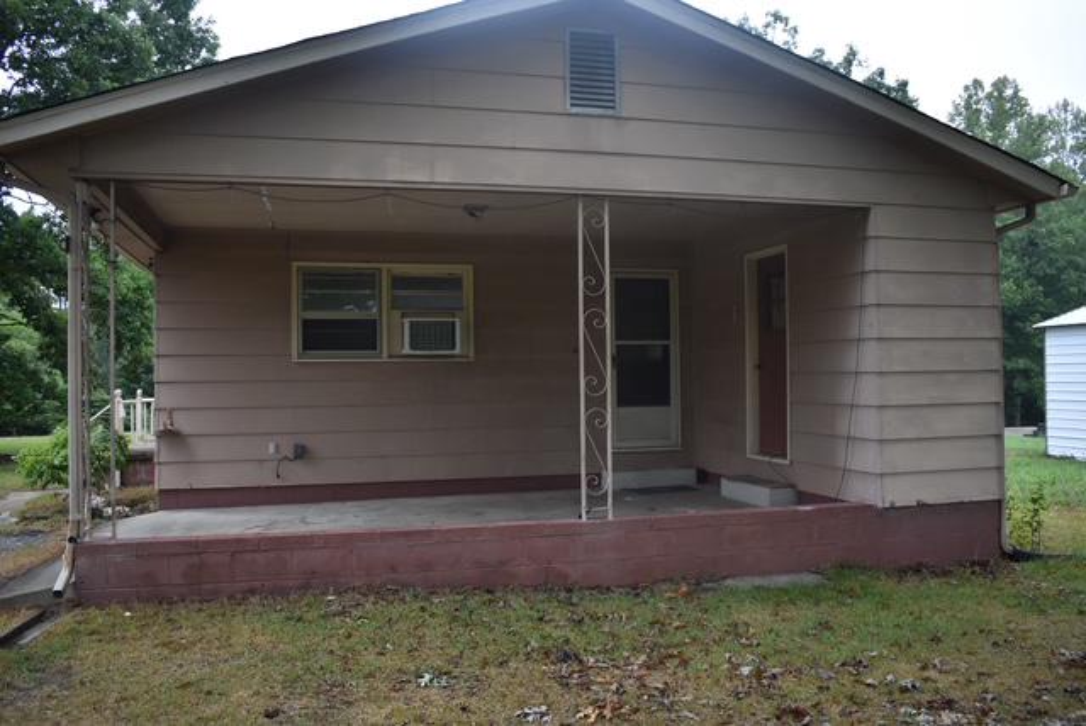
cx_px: 543
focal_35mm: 30
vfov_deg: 43.7
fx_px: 906
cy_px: 363
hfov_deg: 61.9
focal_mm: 20
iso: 560
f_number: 3.8
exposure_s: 1/250
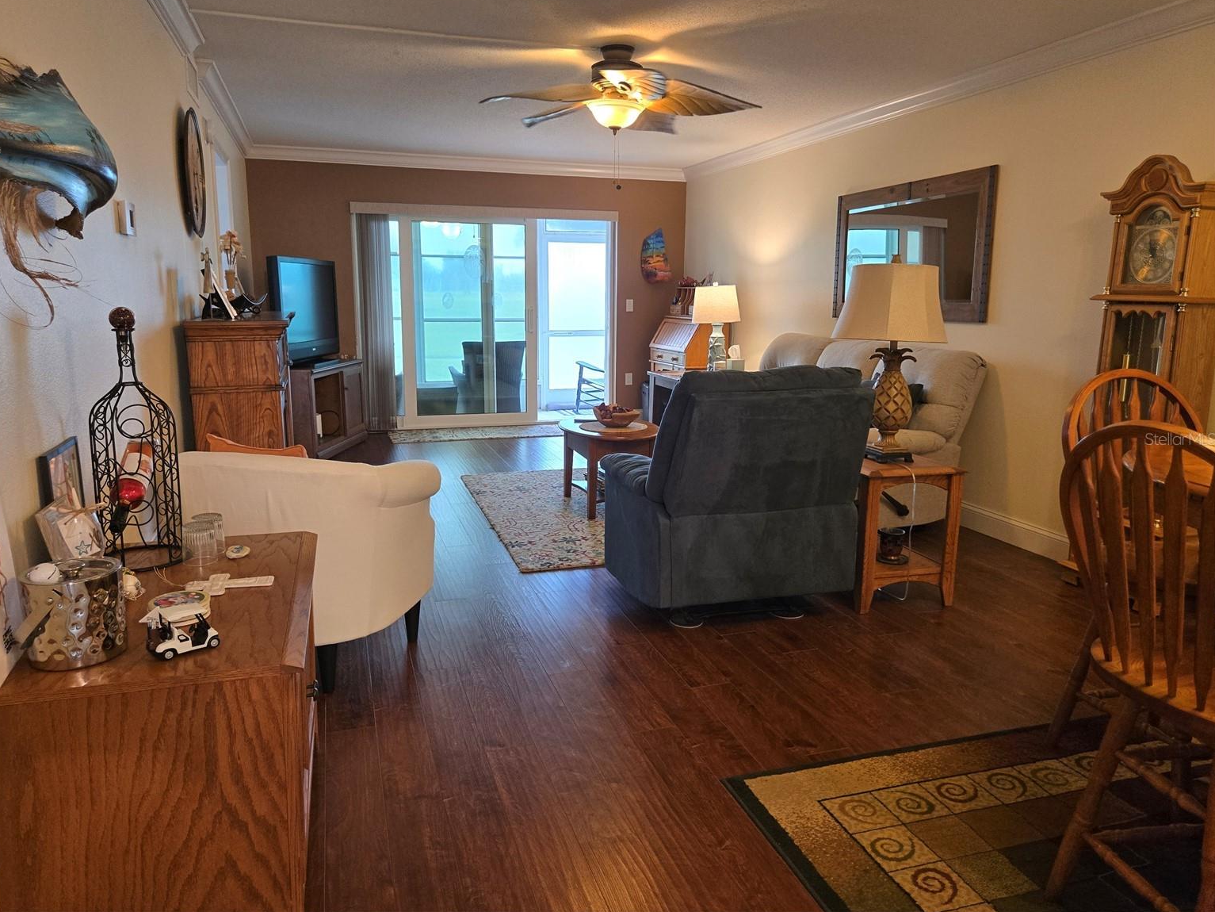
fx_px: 842
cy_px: 439
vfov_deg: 56.8
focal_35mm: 24
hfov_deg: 71.6
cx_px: 586
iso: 200
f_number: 1.8
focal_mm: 5.4
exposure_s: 1/120
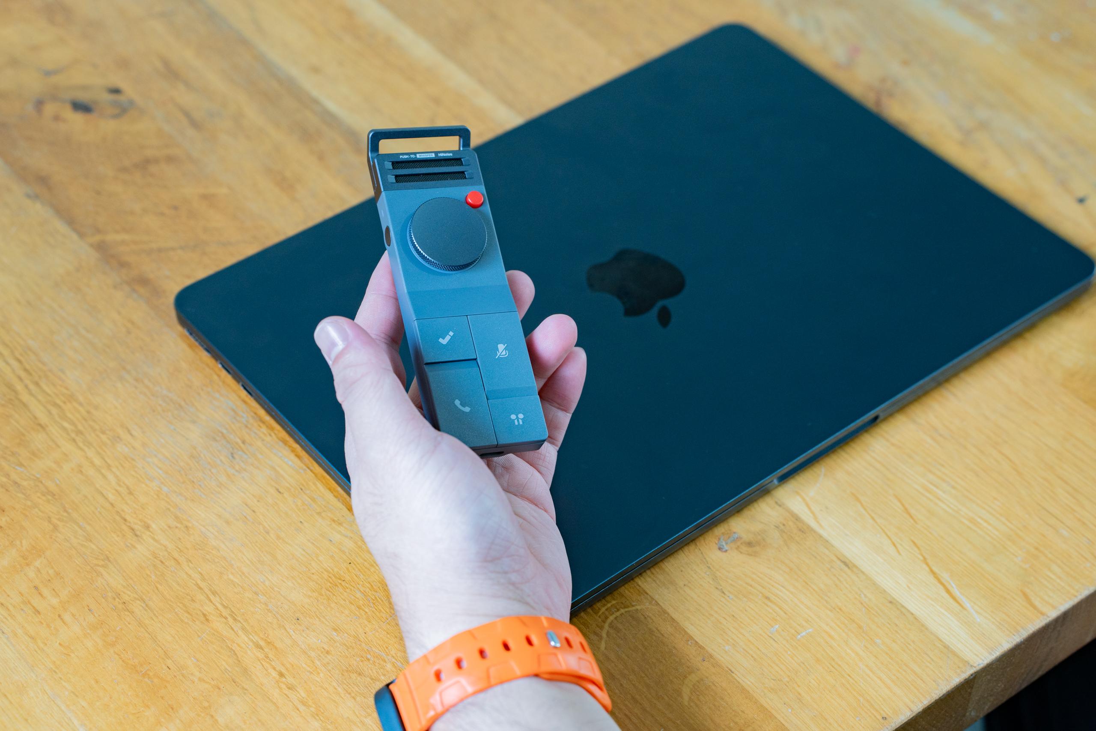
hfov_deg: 30.1
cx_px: 548
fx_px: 2040
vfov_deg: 20.3
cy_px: 366
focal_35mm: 67
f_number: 6.3
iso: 400
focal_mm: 67
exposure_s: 1/30
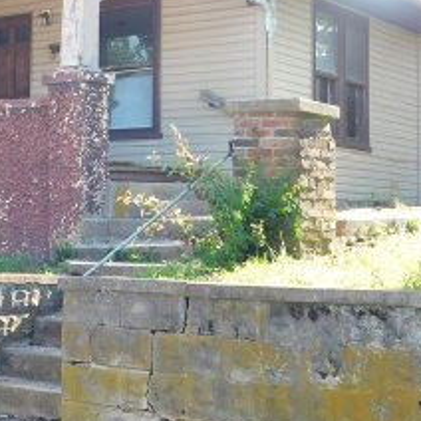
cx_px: 52
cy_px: 113
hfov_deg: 22.0
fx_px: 1059
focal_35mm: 77
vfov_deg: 22.3
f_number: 3.5
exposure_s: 1/125
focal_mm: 6.3
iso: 125
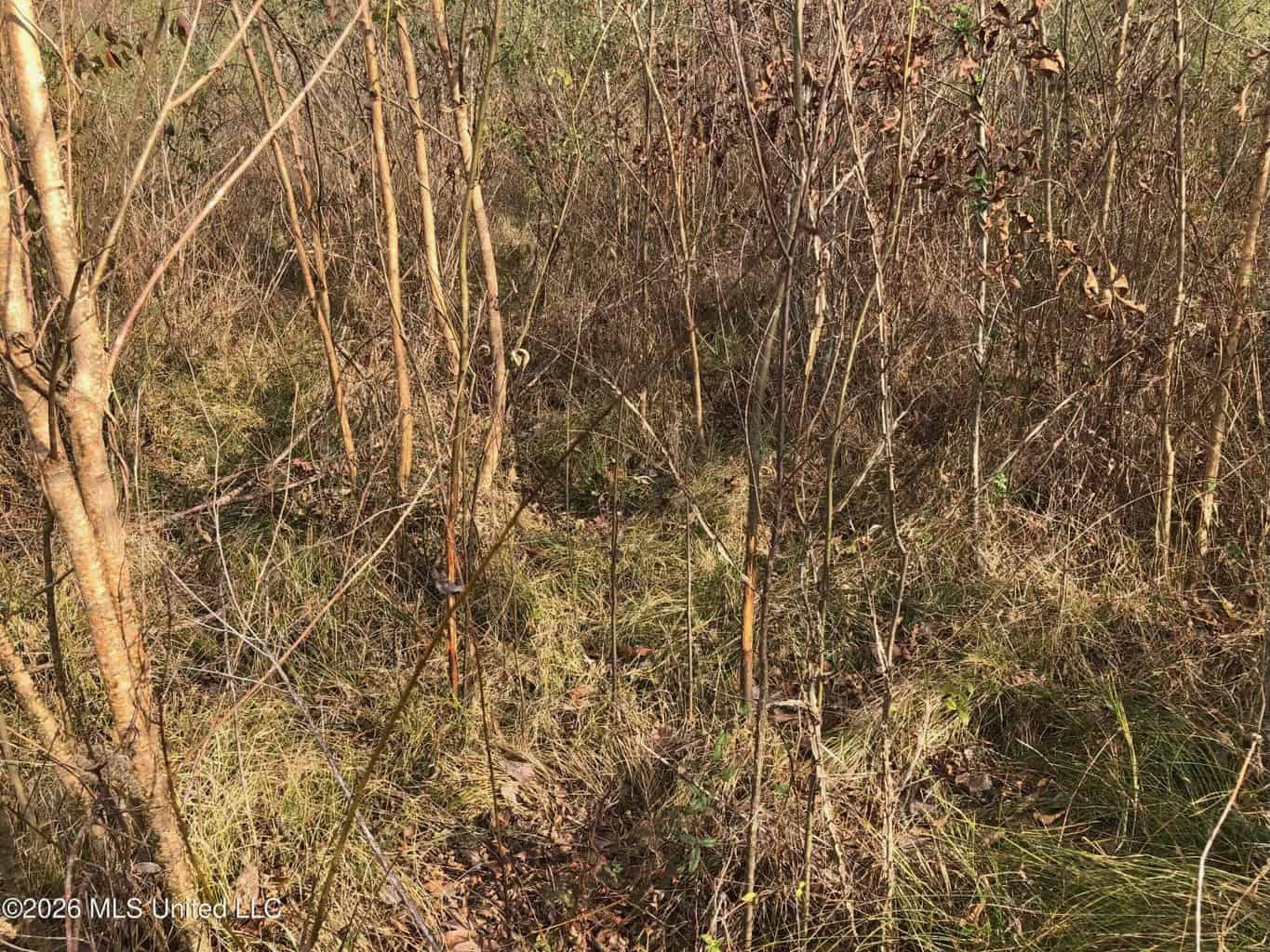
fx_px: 1027
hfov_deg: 63.4
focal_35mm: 28
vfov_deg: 49.8
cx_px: 635
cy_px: 476
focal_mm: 4
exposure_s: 1/495
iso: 20
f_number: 1.8
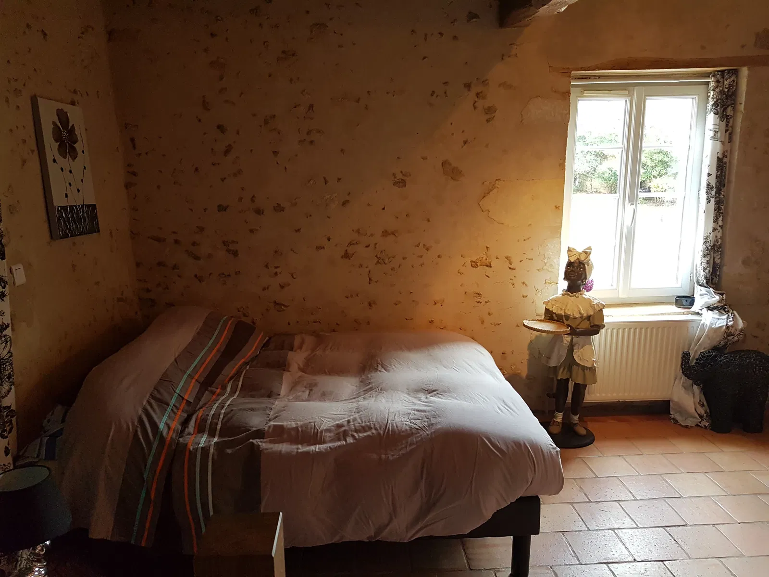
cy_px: 288
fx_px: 578
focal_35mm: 26
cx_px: 384
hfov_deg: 67.3
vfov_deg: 53.1
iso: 160
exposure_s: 1/50
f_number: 1.7
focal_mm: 4.2
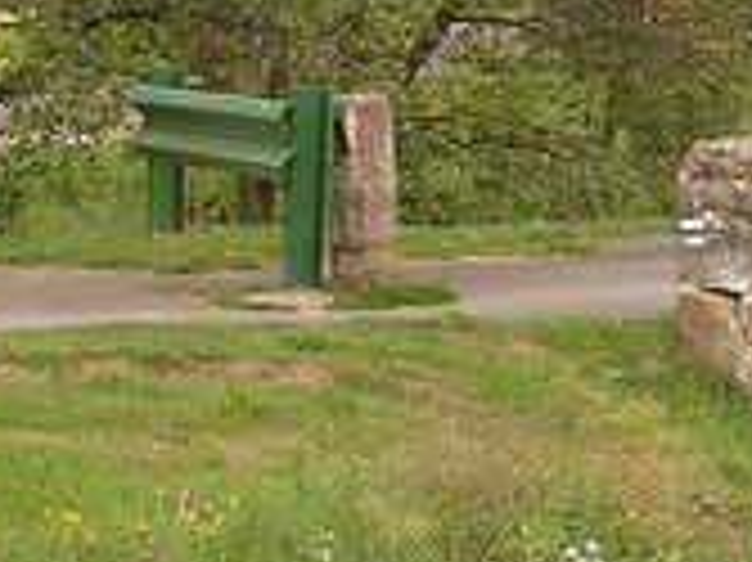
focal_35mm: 365
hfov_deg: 5.4
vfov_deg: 4.1
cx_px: 1306
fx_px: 7924
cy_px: 274
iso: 100
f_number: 4.4
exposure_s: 1/105
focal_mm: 14.5
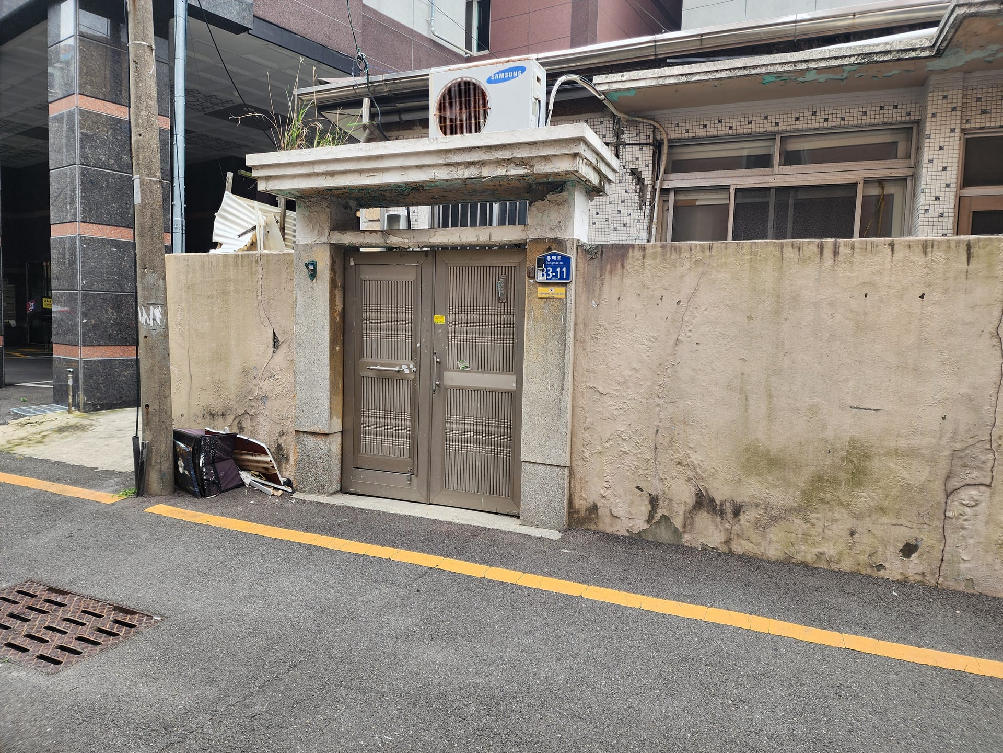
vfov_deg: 58.9
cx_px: 502
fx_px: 666
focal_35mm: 23
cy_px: 376
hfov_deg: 73.9
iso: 20
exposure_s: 1/180
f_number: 1.8
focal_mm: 6.4
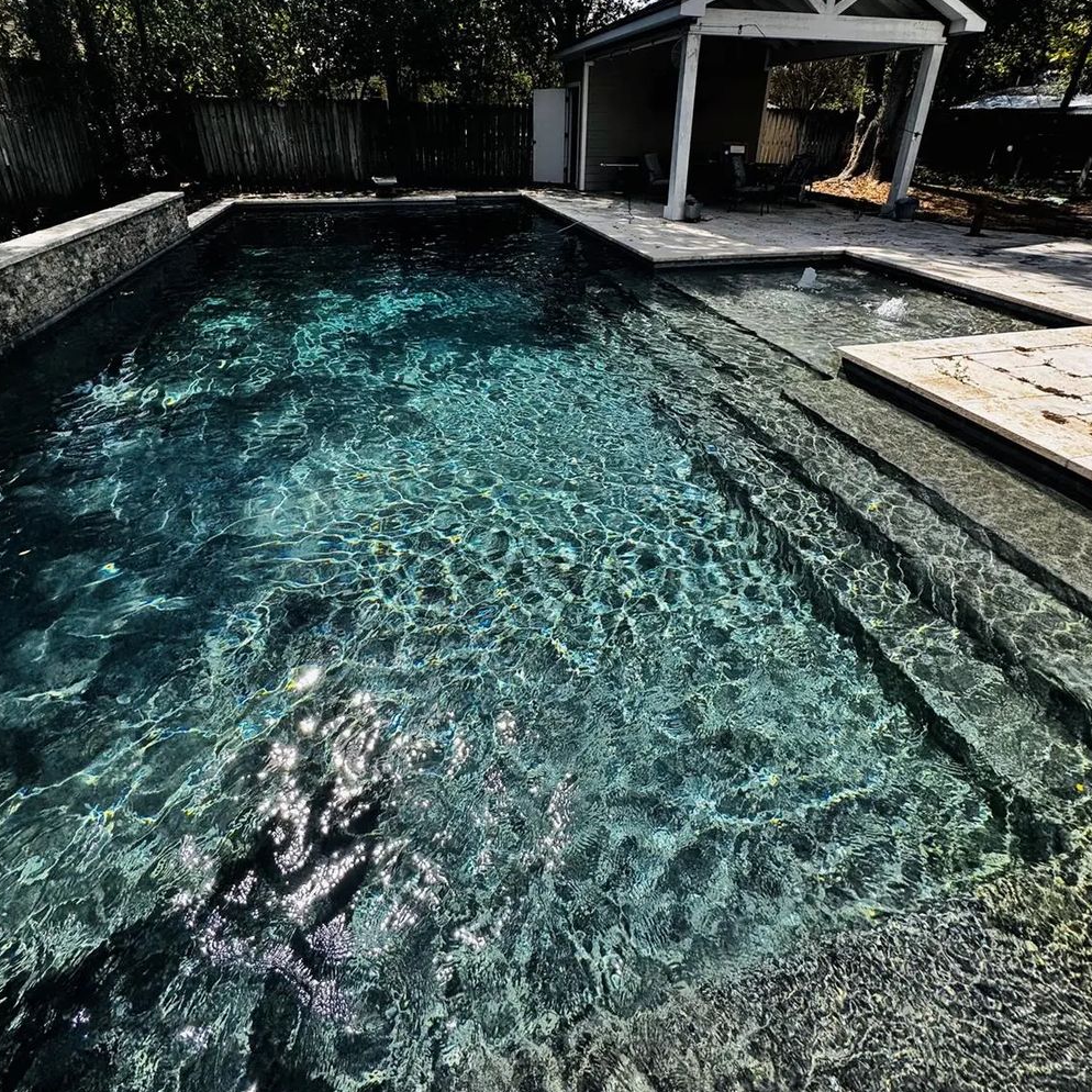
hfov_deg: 84.0
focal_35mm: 17
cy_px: 405
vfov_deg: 82.3
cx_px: 537
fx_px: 607
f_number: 2.2
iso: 50
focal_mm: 2.22
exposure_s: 1/1236
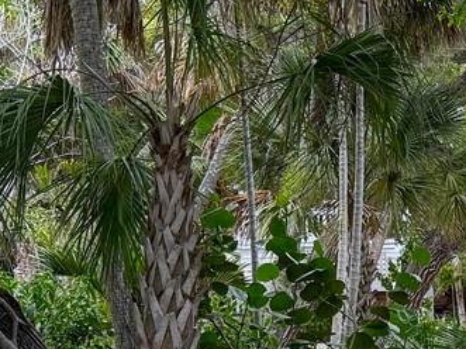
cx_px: 745
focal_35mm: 116
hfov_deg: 15.4
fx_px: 1561
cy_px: 291
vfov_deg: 12.7
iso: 100
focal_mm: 6.8
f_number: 1.8
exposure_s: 1/2053
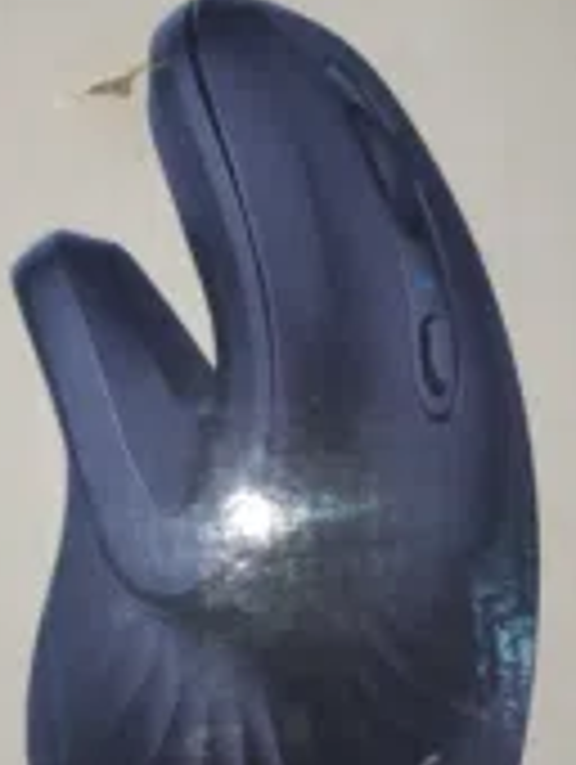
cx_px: 333
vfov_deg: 30.6
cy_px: 648
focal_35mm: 61
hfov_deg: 24.1
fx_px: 1350
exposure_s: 1/396
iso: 40
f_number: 1.7
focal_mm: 3.93
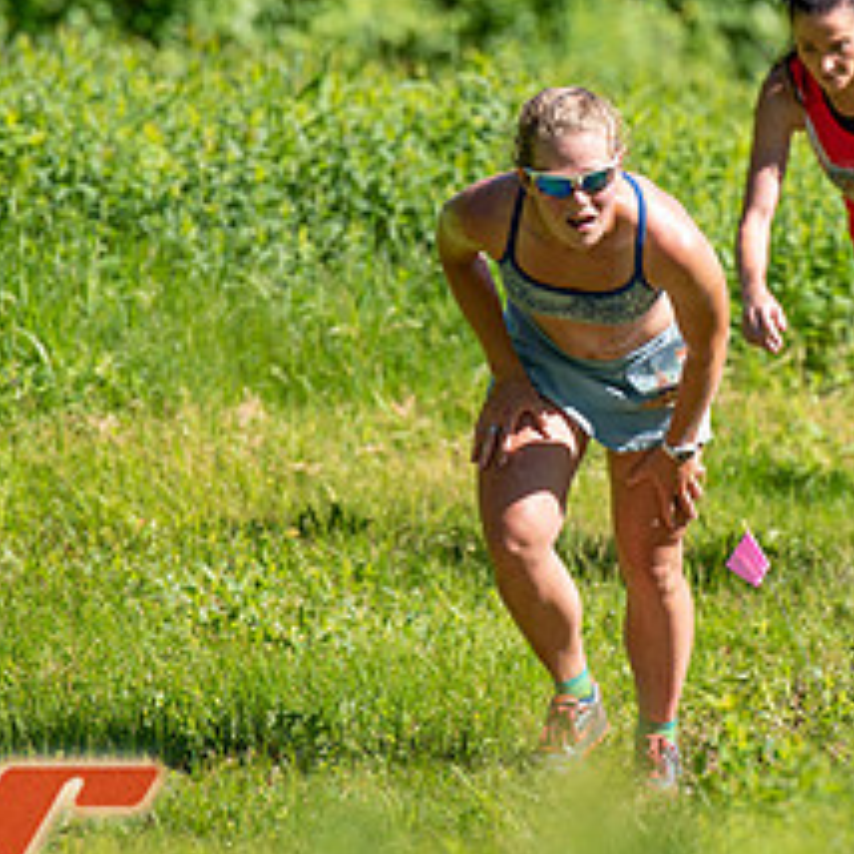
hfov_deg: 3.9
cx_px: 642
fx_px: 12532
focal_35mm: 449
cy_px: 269
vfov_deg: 3.9
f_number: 3.5
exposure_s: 1/640
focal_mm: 195
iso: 100
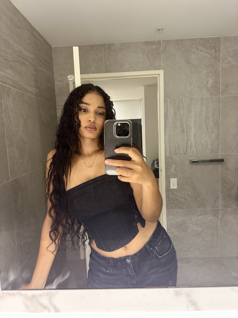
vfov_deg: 71.6
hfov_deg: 56.8
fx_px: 220
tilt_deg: -5.8
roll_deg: +2.7
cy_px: 159
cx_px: 119
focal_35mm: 24
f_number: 1.78
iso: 400
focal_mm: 6.86
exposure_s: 1/50
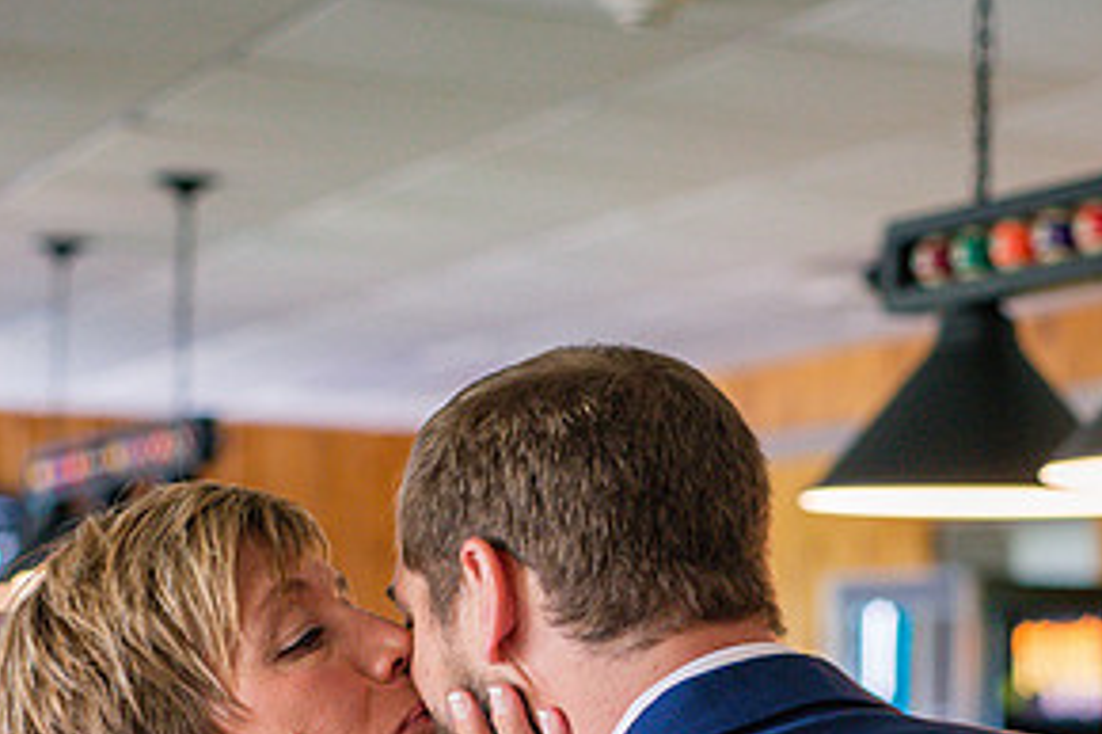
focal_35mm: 105
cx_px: 630
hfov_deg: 19.5
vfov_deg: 12.9
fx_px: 3212
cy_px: 729
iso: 800
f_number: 2.5
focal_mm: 50
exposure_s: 1/80
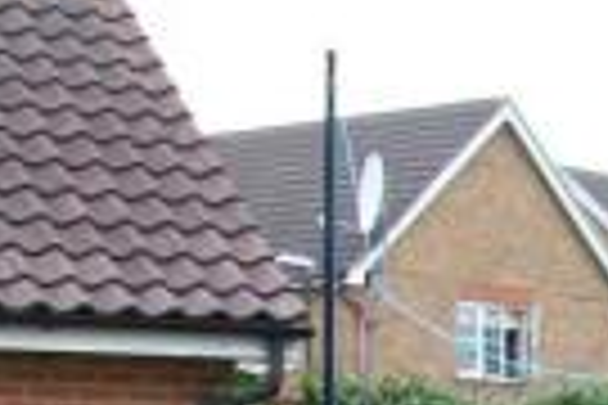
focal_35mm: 153
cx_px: 903
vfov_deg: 8.4
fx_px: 2584
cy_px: 853
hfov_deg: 12.8
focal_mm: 5.7
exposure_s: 1/250
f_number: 2.8
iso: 80
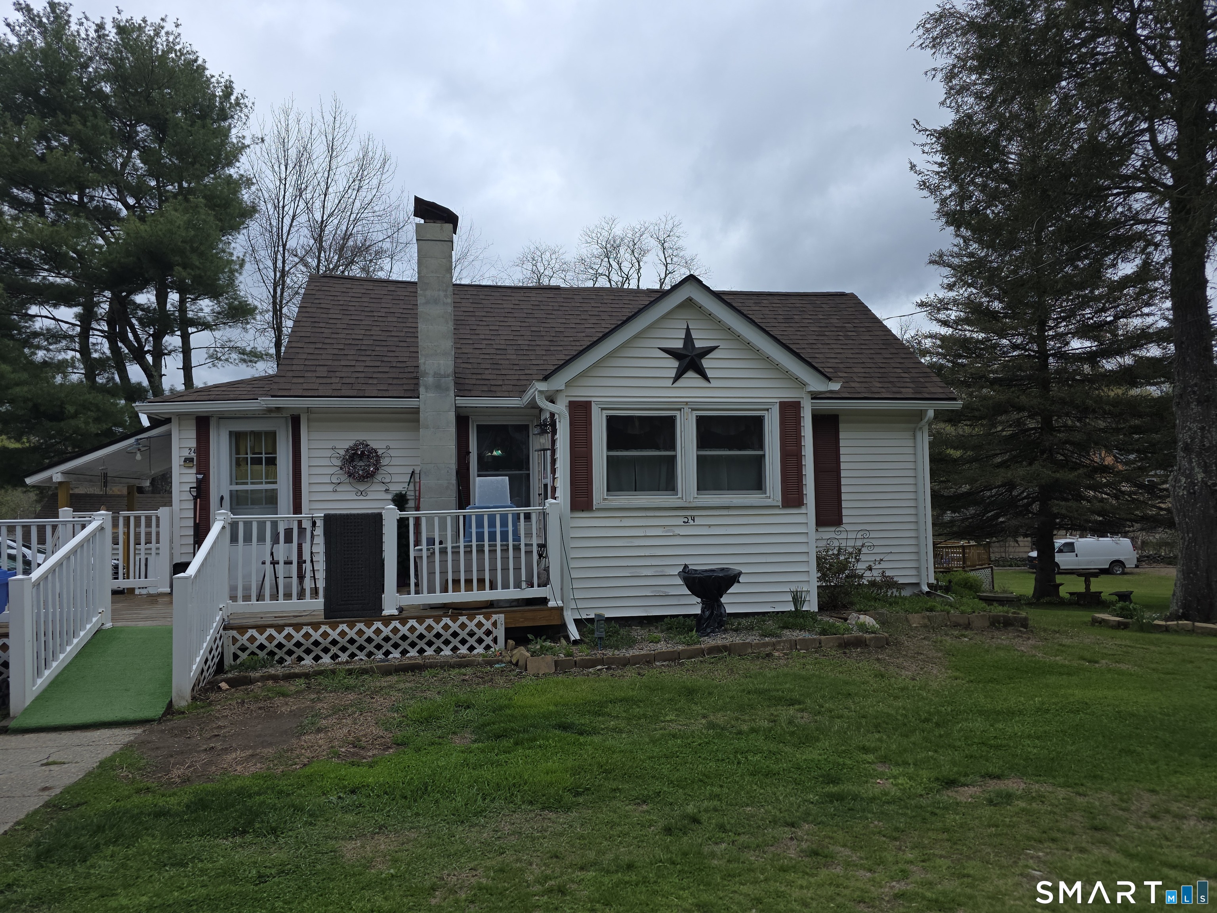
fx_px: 809
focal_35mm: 23
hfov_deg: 73.9
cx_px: 608
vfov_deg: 58.9
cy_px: 456
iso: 12
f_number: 1.7
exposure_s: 1/431
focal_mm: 6.3
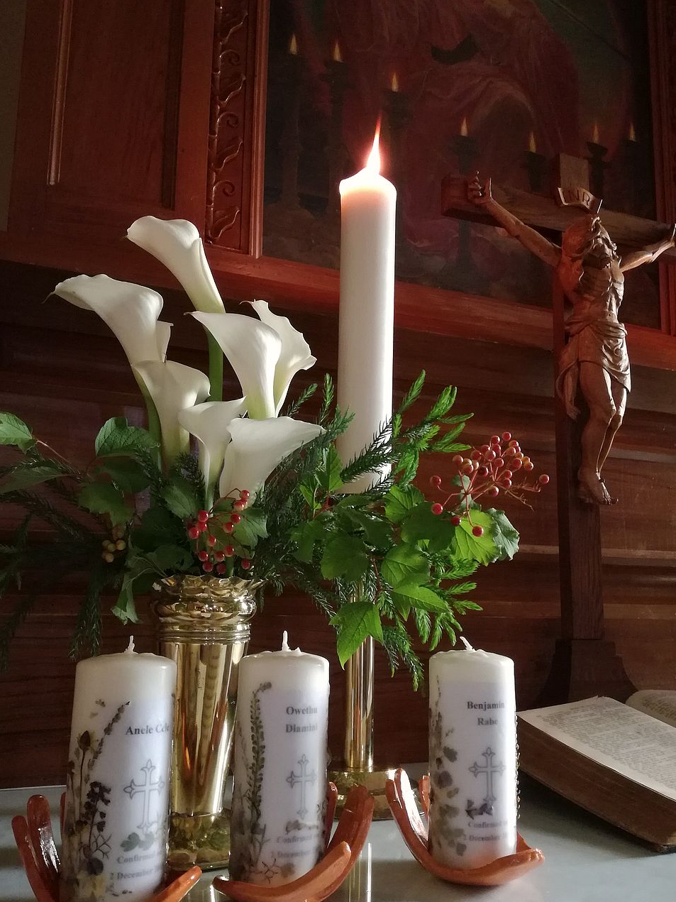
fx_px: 755
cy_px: 482
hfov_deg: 48.2
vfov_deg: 61.6
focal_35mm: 29
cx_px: 328
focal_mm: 3.79
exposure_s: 1/25
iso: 400
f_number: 2
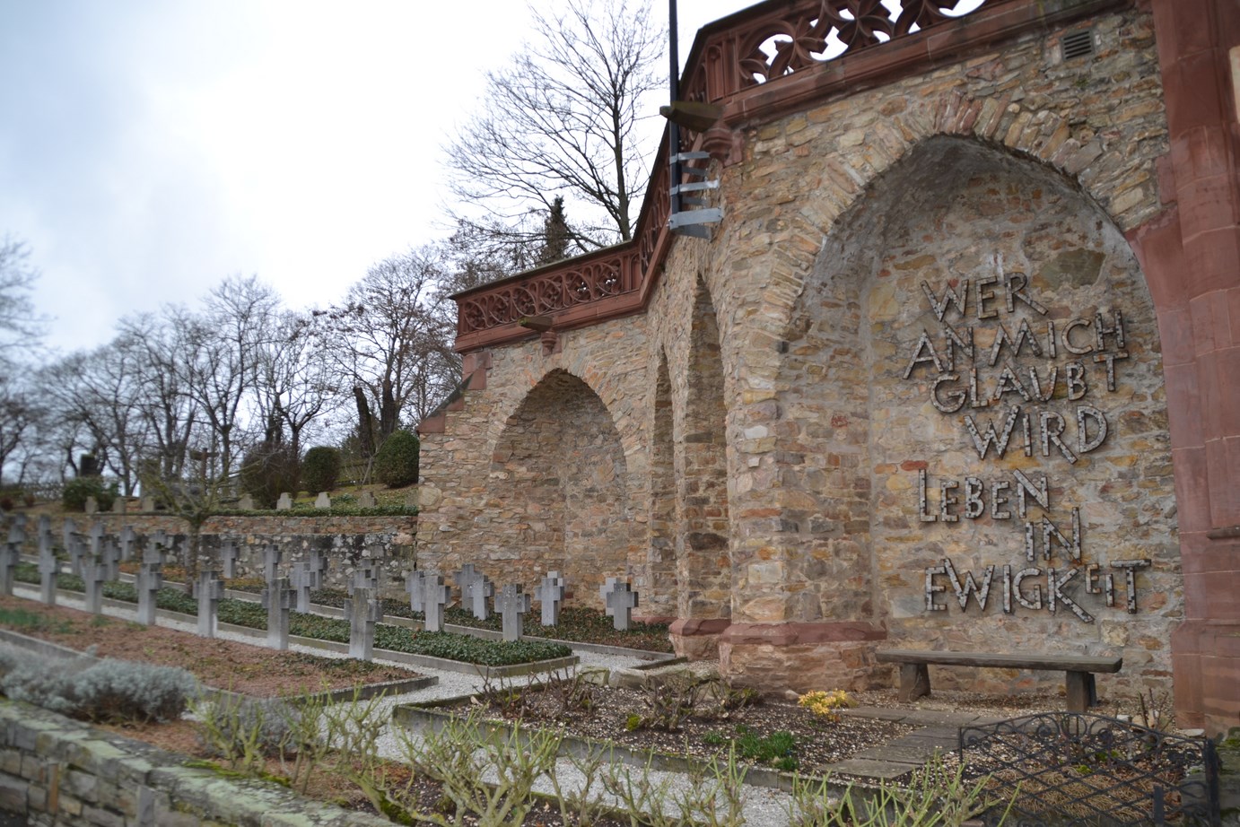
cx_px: 620
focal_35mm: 27
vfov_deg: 47.9
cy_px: 414
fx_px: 930
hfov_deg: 67.4
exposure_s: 1/125
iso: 125
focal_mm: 18
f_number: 4
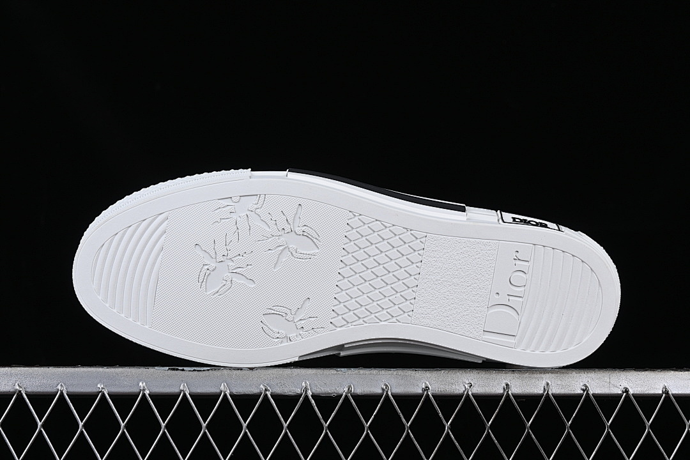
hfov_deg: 27.0
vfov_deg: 18.2
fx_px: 1437
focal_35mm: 75
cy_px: 230
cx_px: 345
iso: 160
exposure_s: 1/80
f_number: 9
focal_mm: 50
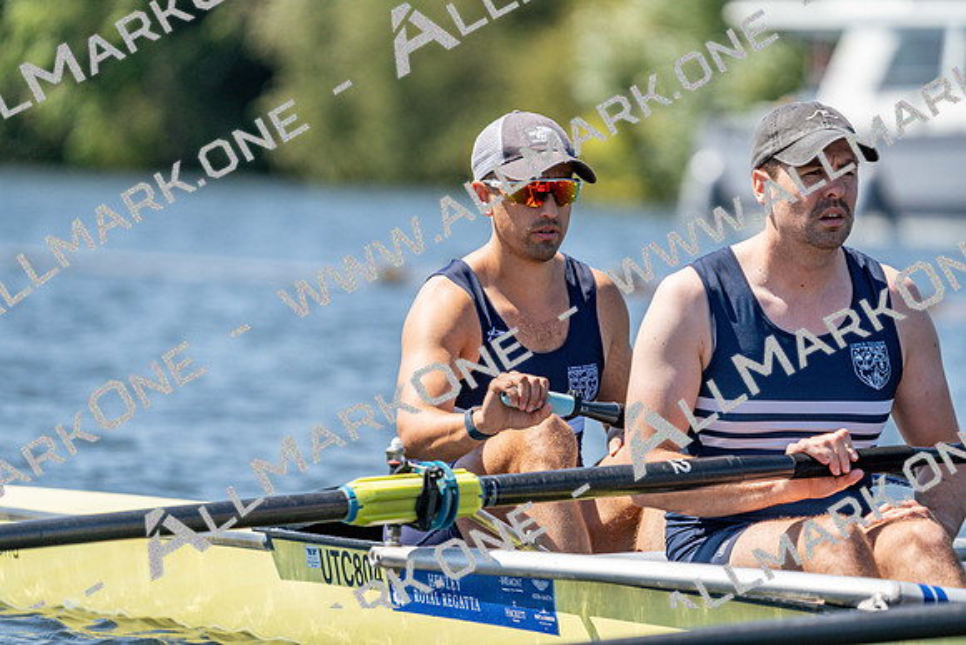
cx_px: 483
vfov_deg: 3.3
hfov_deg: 5.0
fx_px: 11031
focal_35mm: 411
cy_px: 322
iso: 400
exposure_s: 1/2000
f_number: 6.3
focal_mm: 411
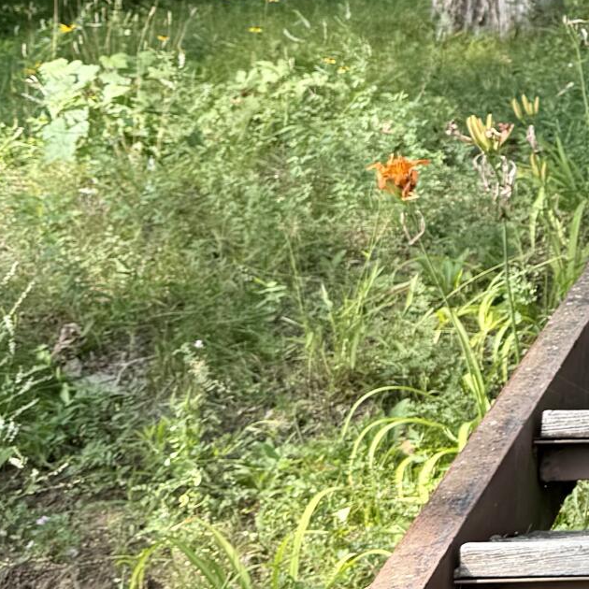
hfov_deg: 14.8
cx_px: 1094
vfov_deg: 17.2
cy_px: 176
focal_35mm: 101
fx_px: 1944
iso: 80
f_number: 1.78
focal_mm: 6.76
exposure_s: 1/909
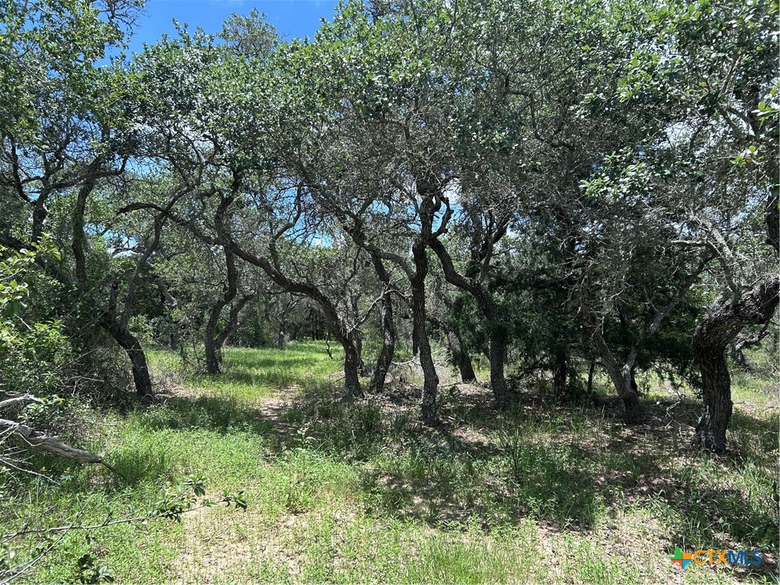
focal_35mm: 26
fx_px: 586
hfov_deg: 67.3
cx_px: 390
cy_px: 292
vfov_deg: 53.1
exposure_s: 1/1488
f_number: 1.5
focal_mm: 5.7
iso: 50
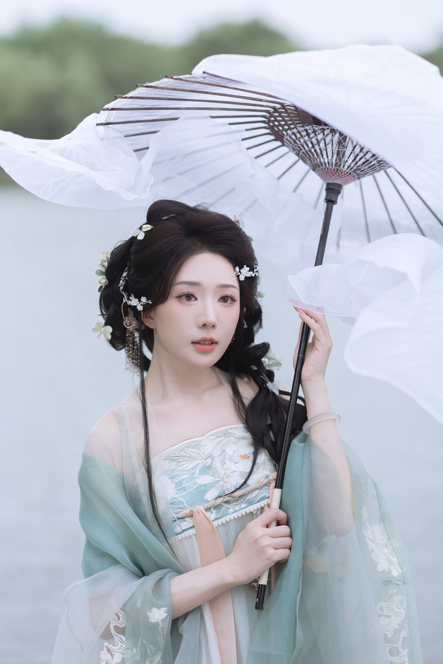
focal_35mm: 85
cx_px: 222
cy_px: 332
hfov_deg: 16.1
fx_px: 1569
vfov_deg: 23.9
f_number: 2
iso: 100
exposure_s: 1/1600
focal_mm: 85
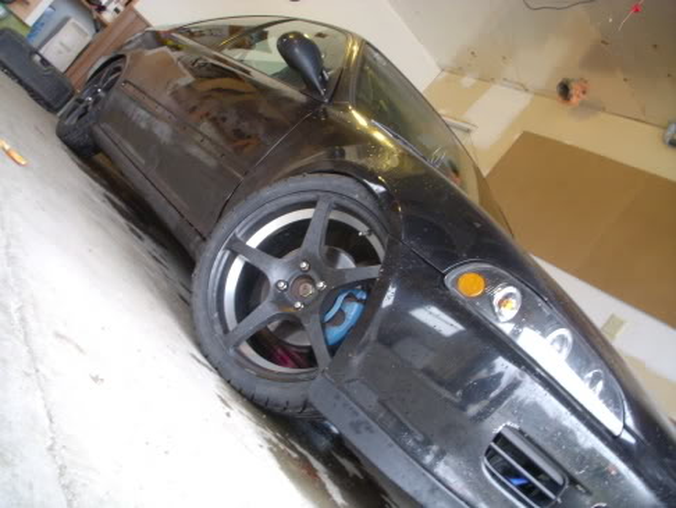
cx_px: 338
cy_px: 254
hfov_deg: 49.0
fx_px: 742
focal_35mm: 38
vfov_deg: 37.8
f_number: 3.3
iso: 200
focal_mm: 6.3
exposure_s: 1/10
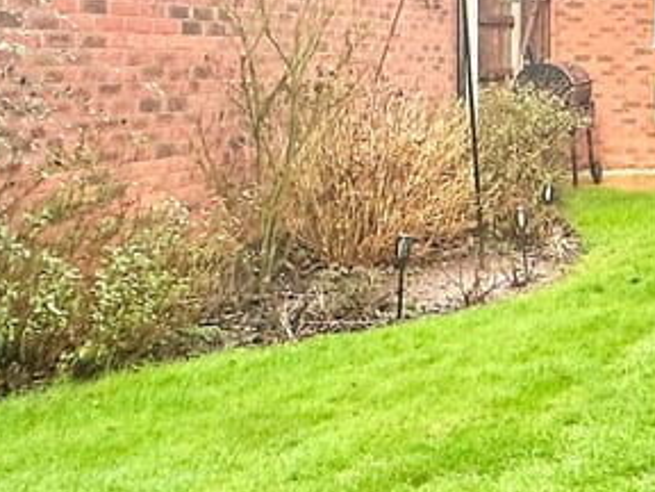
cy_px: 82
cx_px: 917
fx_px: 1325
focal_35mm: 70
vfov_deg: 20.7
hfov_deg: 23.5
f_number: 2.2
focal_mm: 2.22
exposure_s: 1/213
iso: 40
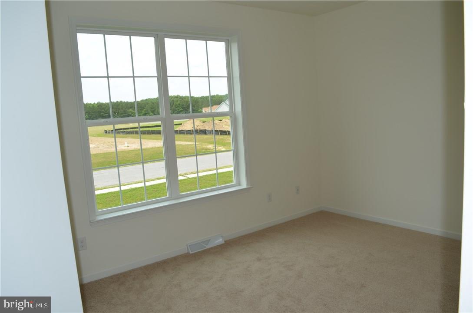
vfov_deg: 47.7
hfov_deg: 67.5
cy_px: 156
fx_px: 354
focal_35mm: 27
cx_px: 236
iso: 100
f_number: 5.6
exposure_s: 1/200
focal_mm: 18
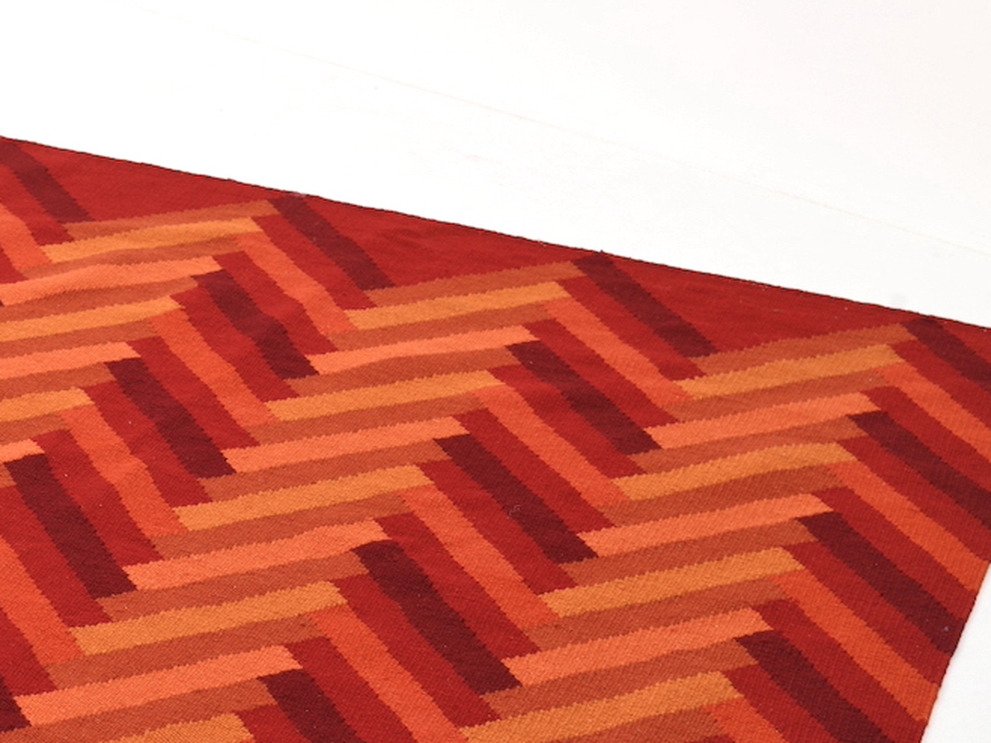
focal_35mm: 95
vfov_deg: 15.4
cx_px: 161
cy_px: 650
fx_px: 2719
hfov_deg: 20.4
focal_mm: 50
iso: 160
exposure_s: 1/200
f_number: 9
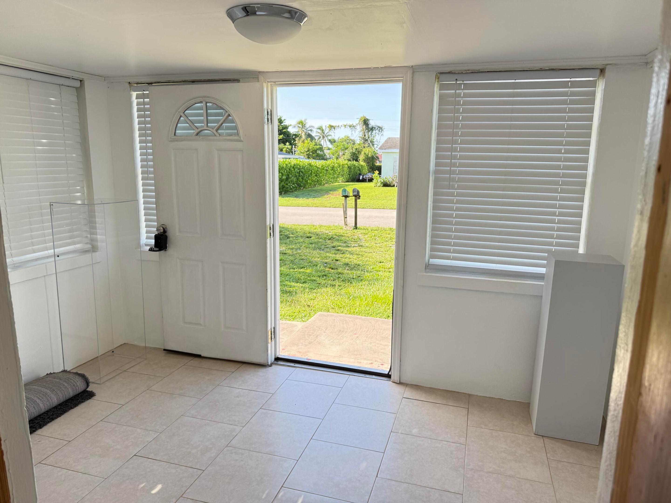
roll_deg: -0.8
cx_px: 336
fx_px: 465
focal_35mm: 24
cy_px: 252
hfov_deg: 71.6
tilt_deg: -10.8
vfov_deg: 56.8
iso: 100
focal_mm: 6.76
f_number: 1.78
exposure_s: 1/397
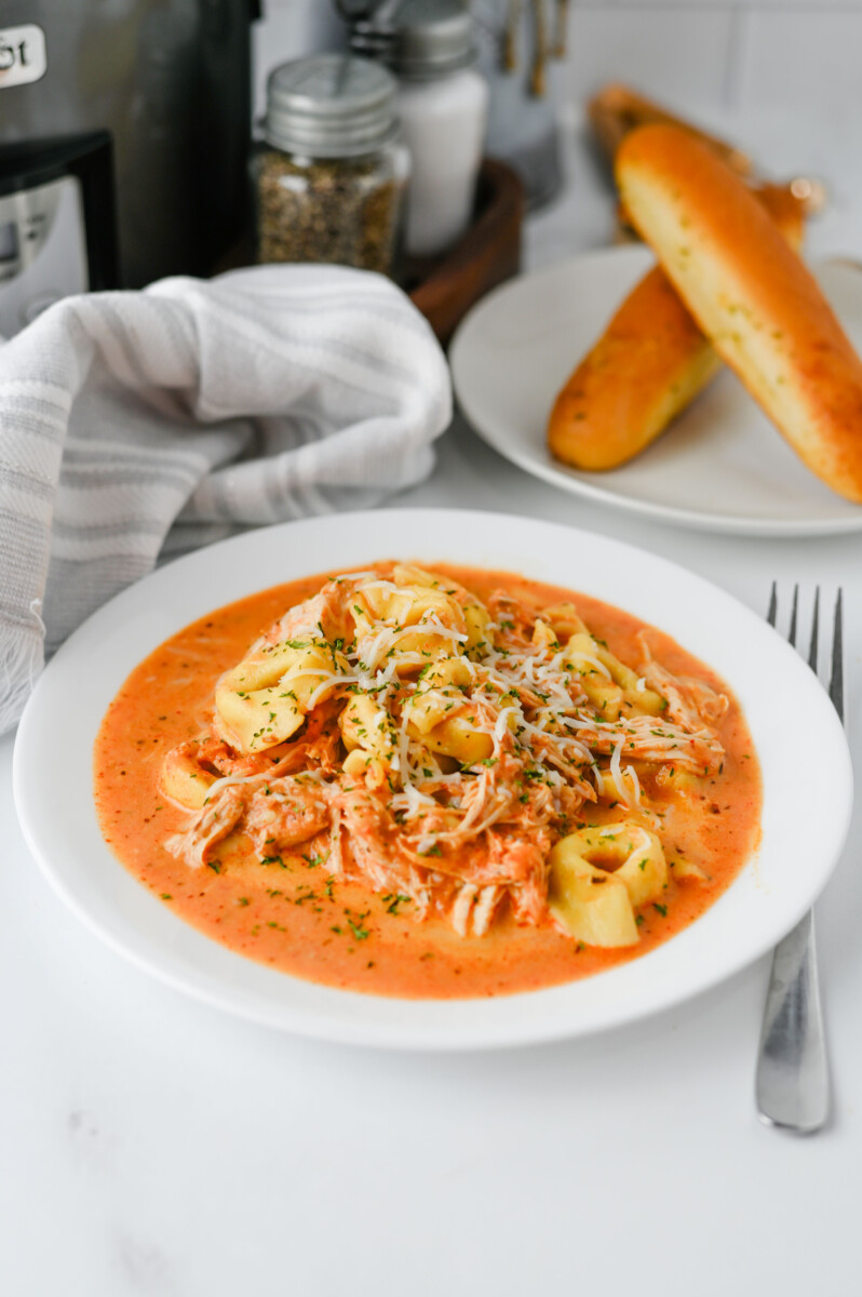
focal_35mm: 50
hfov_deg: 26.9
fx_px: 1799
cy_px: 648
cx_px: 431
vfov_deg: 39.6
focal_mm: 50
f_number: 4
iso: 180
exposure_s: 1/100
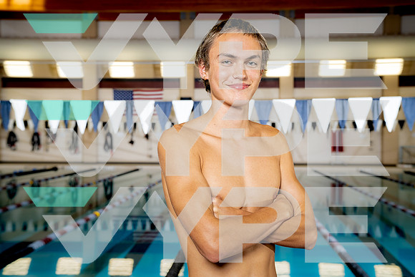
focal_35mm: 45
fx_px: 519
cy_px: 138
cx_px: 208
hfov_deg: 43.6
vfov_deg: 29.9
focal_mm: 45
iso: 320
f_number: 5.6
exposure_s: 1/250
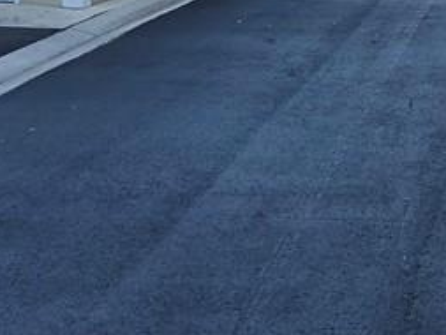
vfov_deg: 14.8
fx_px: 1199
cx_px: 333
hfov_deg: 20.9
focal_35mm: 93
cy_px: -159
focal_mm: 5.4
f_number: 1.8
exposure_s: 1/2071
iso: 80
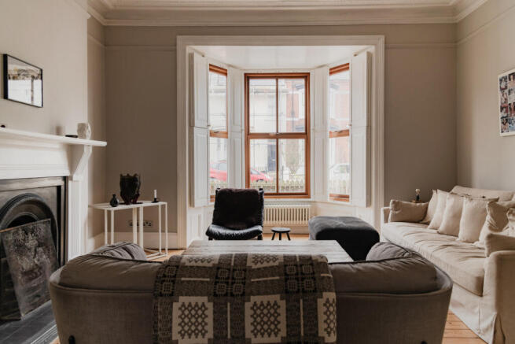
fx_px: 343
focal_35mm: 24
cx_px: 258
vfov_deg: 53.2
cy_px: 172
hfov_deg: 73.7
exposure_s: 1/30
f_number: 7.1
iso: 400
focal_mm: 24
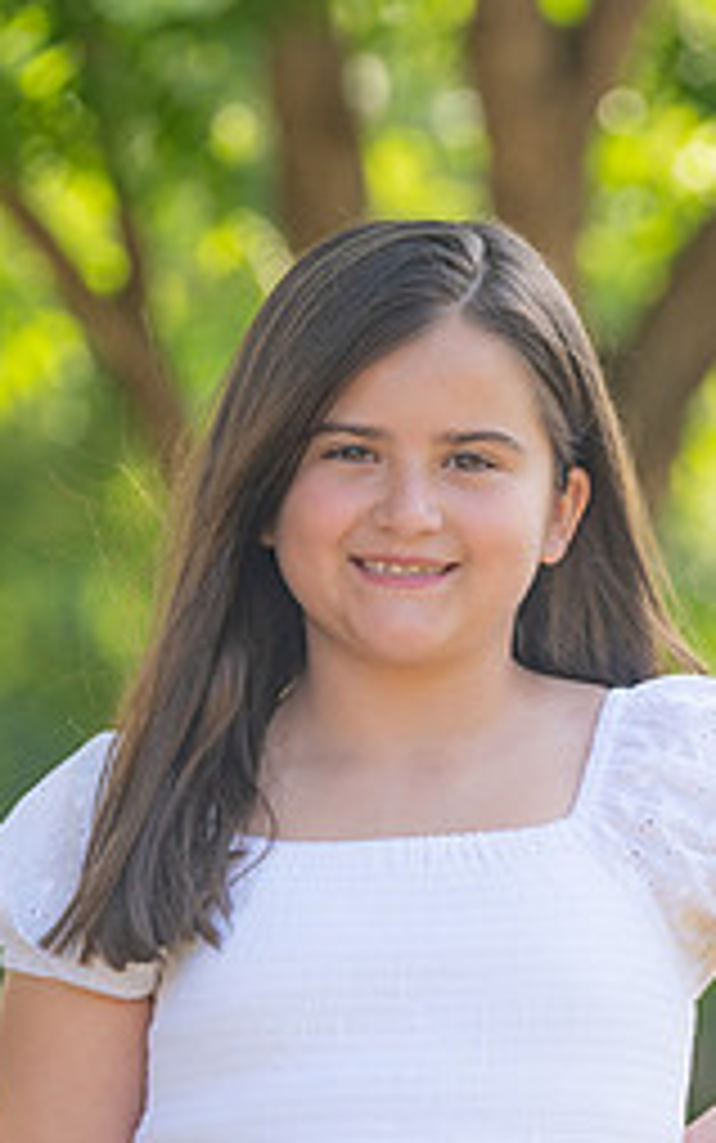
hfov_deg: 3.4
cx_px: 419
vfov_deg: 5.4
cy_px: 754
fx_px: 12131
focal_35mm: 389
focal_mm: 167
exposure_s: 1/400
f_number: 3.5
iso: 160
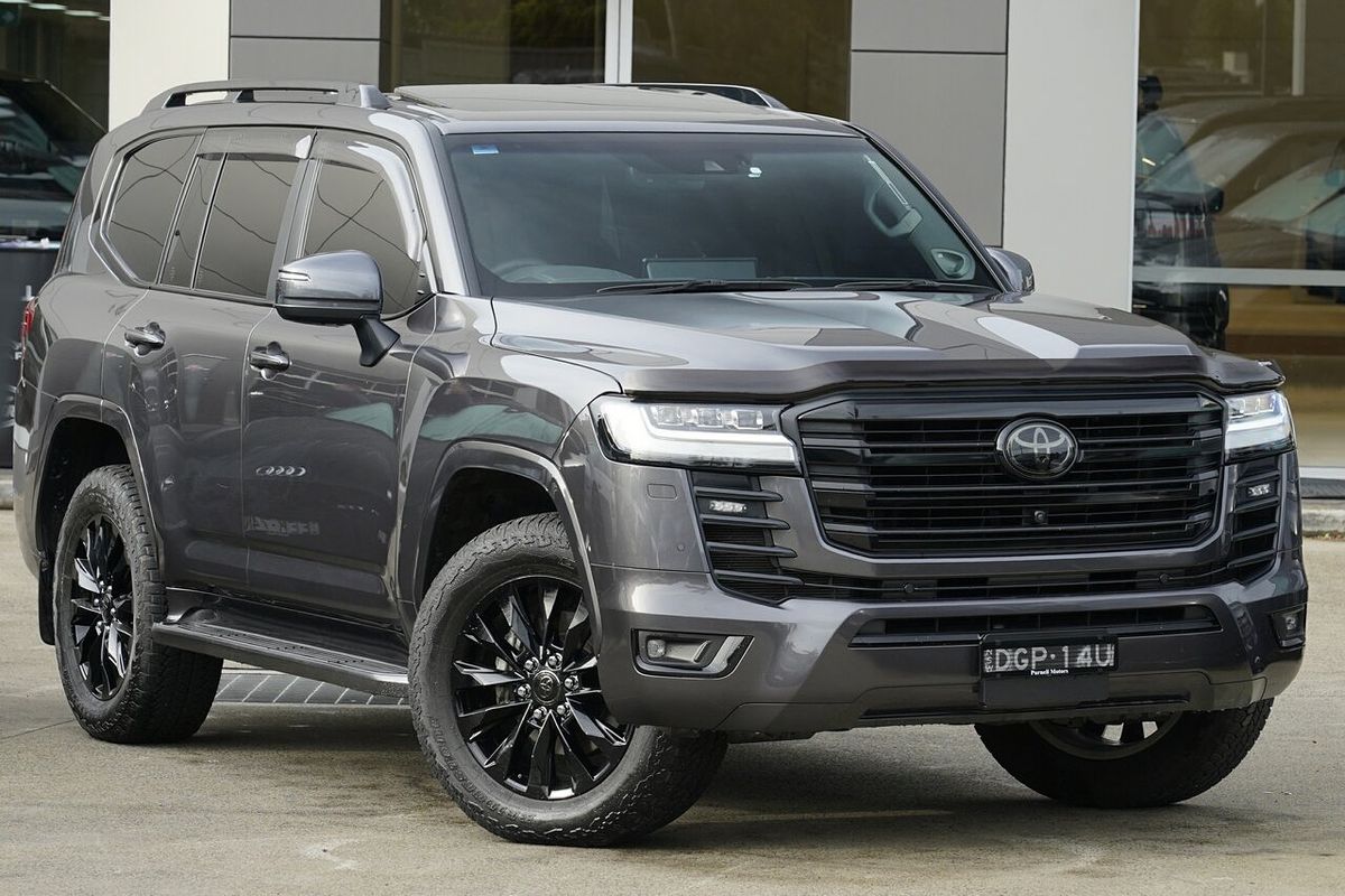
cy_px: 448
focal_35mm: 105
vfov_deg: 13.0
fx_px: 3923
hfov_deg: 19.5
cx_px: 672
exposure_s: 1/200
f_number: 7.1
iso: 1000
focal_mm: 105
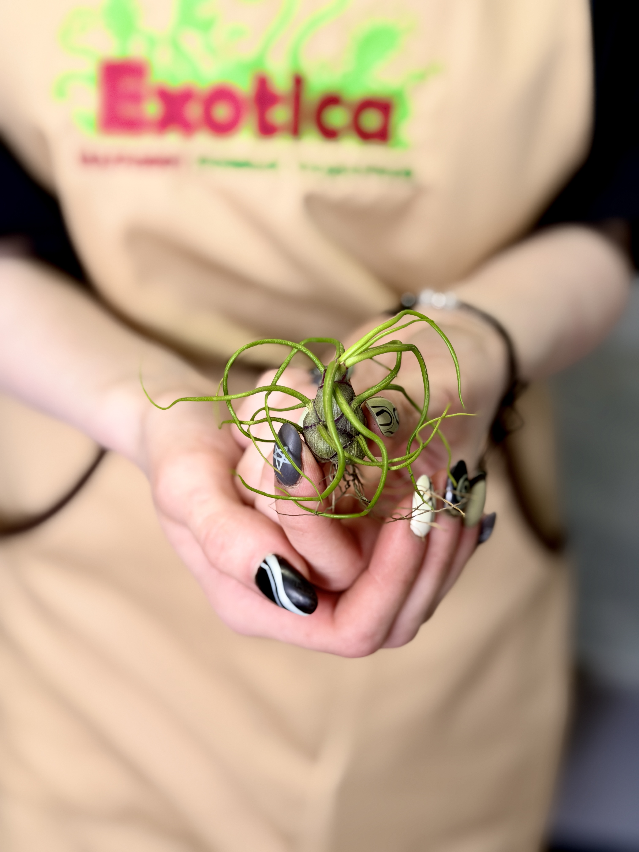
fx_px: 1181
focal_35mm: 48
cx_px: 320
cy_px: 426
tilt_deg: -28.6
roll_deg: -3.3
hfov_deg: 30.3
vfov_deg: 39.7
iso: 50
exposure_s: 1/151
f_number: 1.78
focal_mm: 6.76
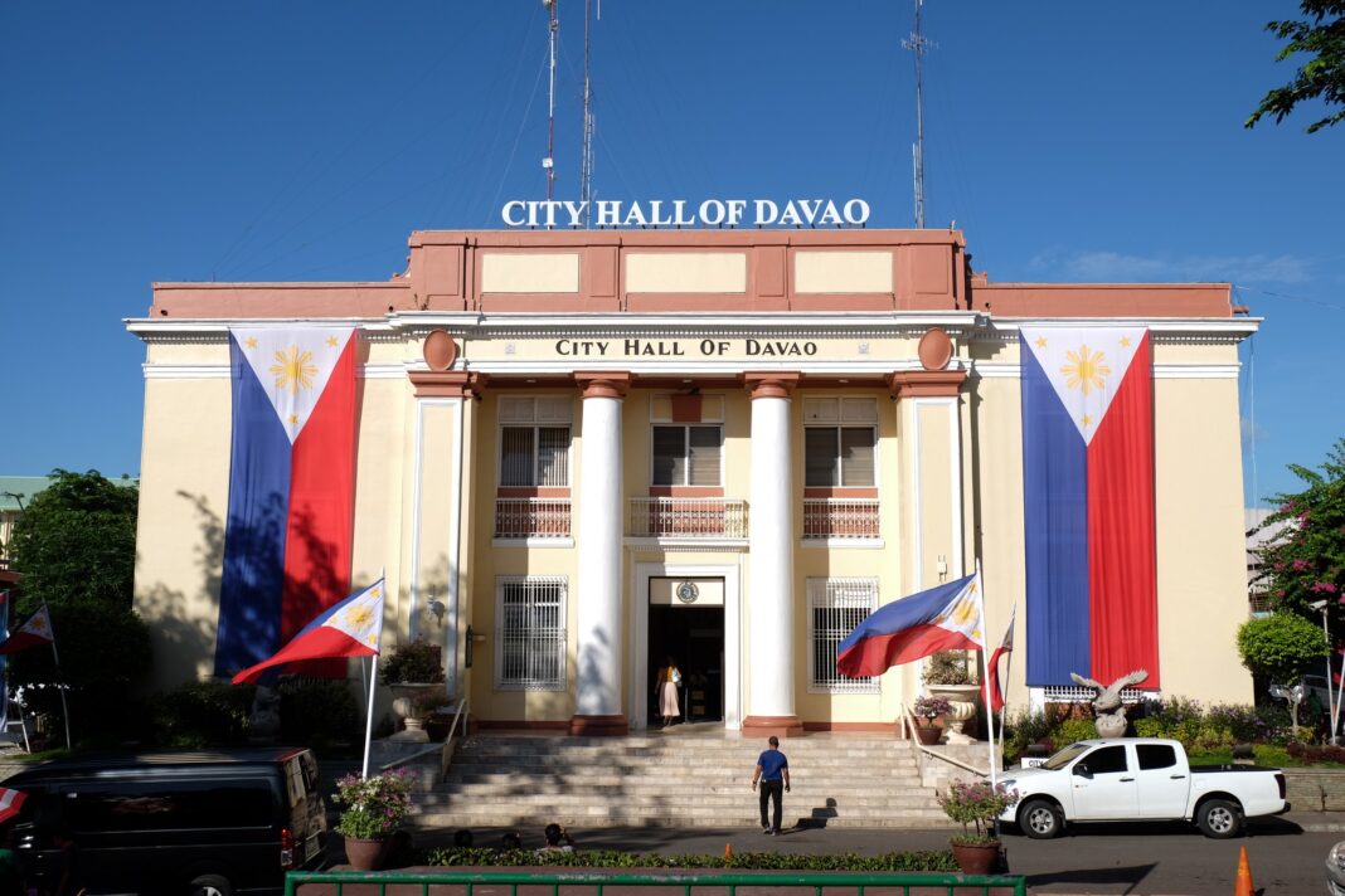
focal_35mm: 36
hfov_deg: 53.1
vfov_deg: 36.9
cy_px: 448
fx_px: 1345
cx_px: 672
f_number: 10
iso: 100
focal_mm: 24.3
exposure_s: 1/200
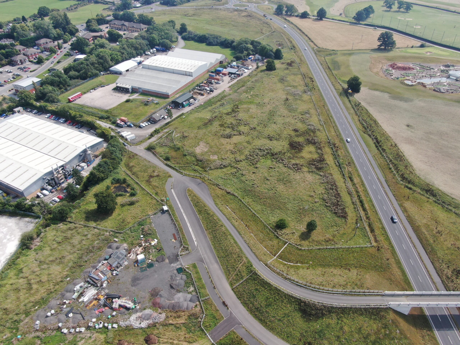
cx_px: 230
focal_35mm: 24
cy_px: 172
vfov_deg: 56.8
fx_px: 319
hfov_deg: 71.6
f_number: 2.8
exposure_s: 1/640
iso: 100
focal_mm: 4.39
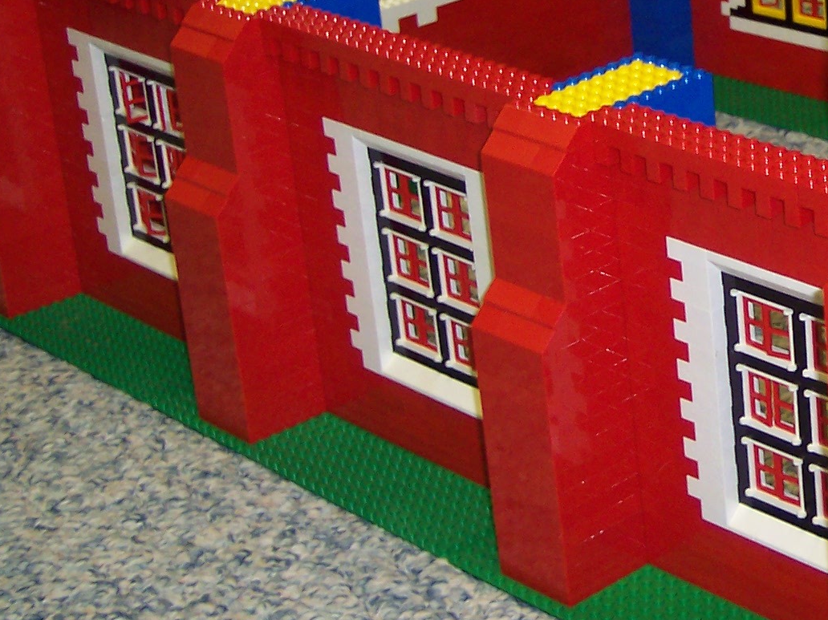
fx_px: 2271
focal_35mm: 95
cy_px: 116
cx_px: 936
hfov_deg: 19.7
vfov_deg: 15.4
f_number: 2.8
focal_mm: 8
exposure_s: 1/30
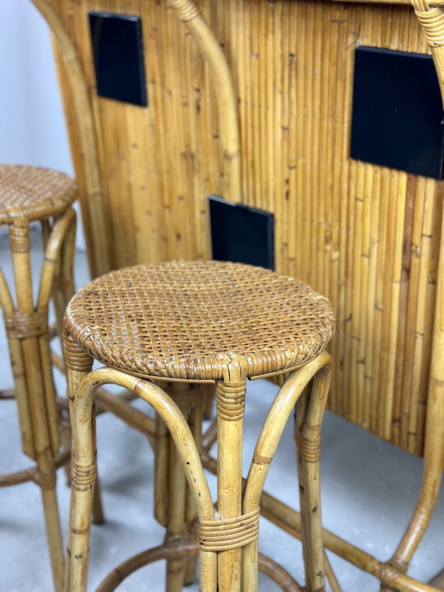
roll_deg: -1.1
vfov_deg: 39.7
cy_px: 296
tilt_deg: -23.2
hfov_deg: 30.3
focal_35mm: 48
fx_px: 821
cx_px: 222
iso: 160
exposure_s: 1/50
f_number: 1.78
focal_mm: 6.86
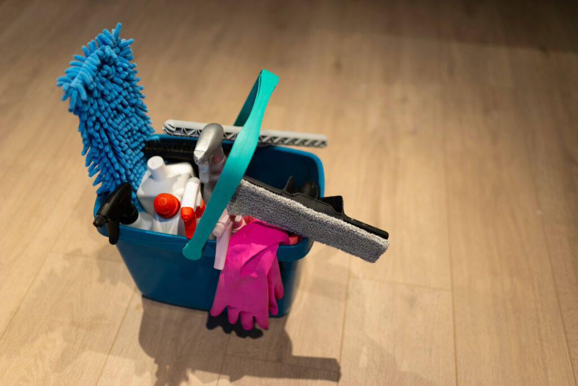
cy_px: 193
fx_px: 562
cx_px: 289
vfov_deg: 37.9
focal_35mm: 35
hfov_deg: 54.4
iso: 160
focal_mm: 35
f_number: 1.4
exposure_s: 1/320
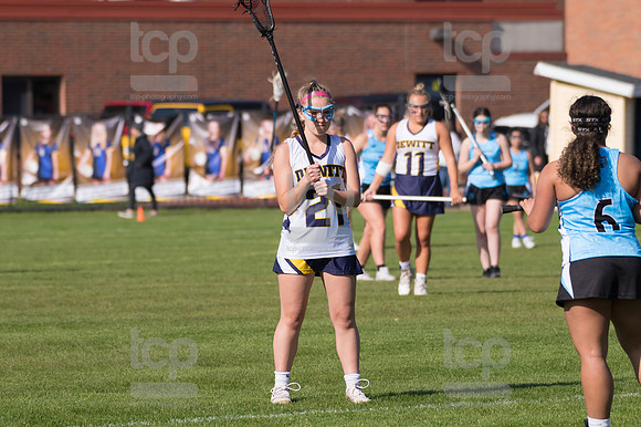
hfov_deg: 6.2
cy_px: 214
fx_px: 5872
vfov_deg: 4.2
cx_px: 320
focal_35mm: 330
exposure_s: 1/2000
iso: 320
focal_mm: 220
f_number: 5.6
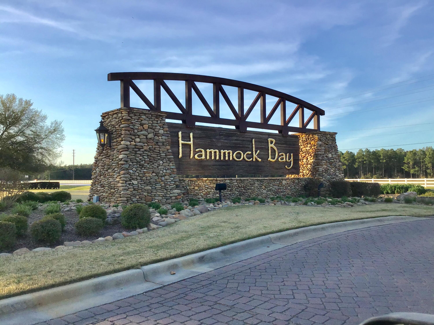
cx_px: 217
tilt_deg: +0.7
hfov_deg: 58.4
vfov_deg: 45.4
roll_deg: +0.2
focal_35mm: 31
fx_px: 389
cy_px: 162
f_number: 2.4
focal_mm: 3.3
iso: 25
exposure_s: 1/715
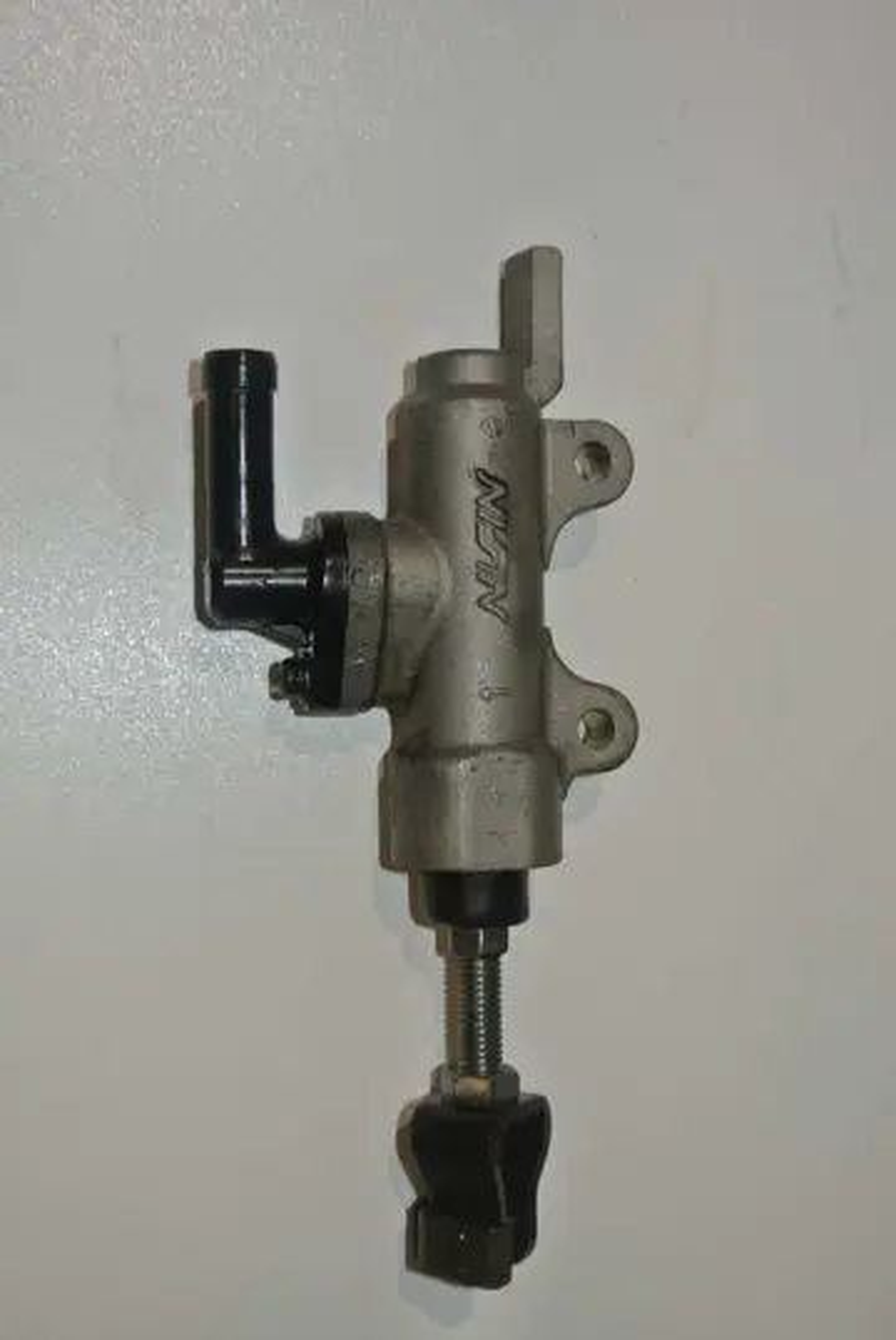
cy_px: 670
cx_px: 448
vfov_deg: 44.5
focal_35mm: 44
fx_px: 1638
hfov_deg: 30.6
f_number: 4.2
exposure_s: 1/60
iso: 200
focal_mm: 16.3
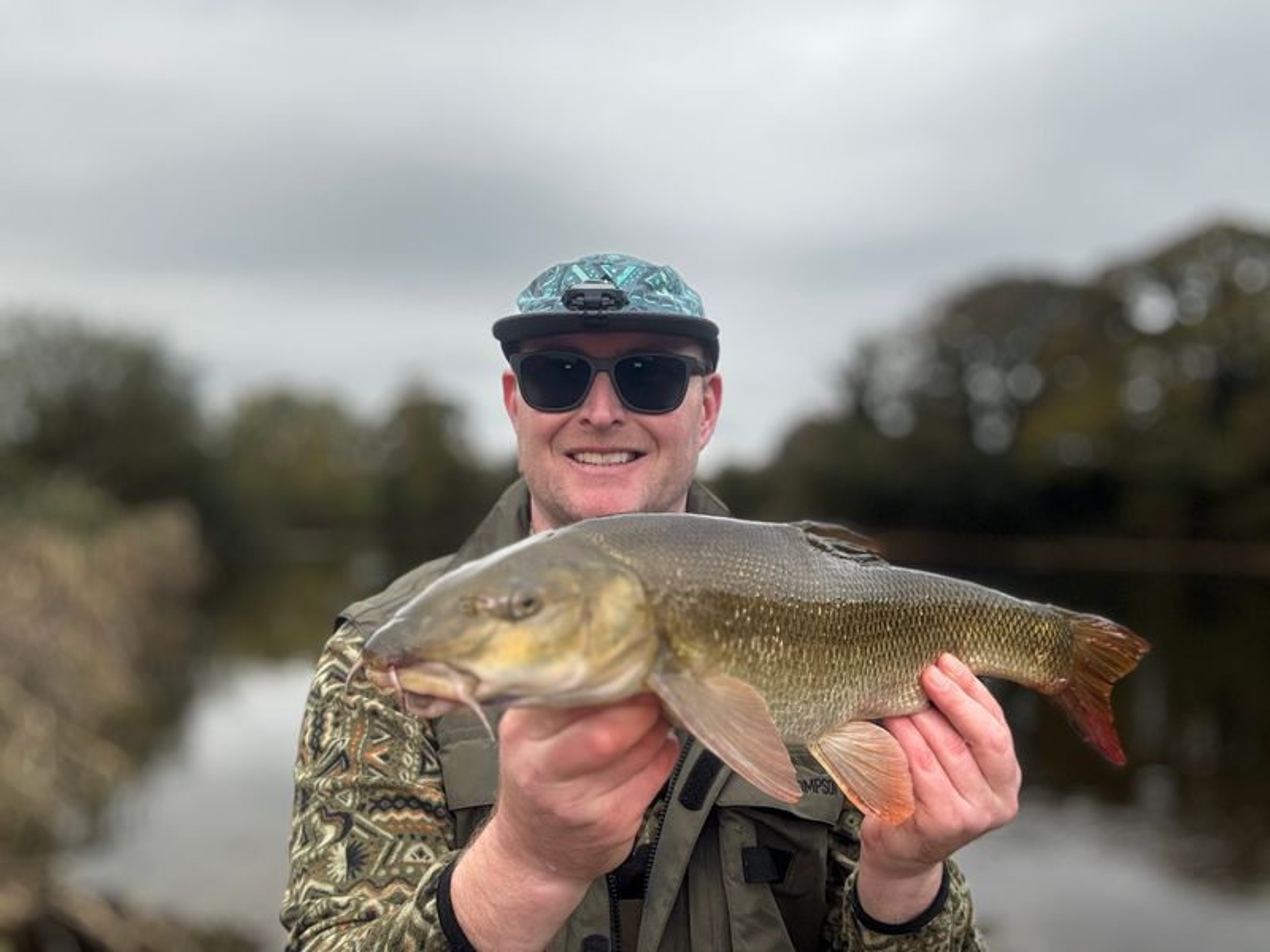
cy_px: 476
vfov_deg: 46.8
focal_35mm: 30
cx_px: 635
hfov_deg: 60.0
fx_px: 1101
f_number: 1.9
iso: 50
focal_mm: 2.69
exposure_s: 1/121
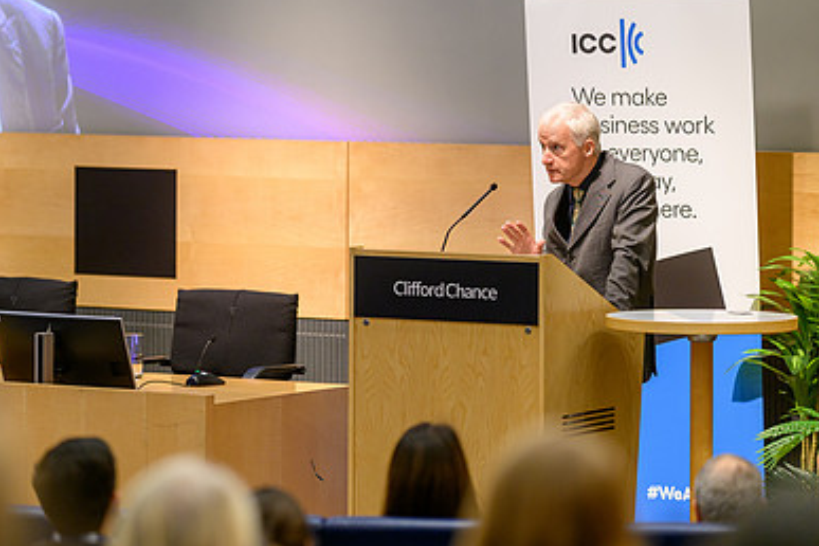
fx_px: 4732
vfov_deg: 6.6
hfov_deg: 9.9
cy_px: 179
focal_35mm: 208
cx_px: 303
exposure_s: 1/125
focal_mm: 135
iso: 360
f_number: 1.8
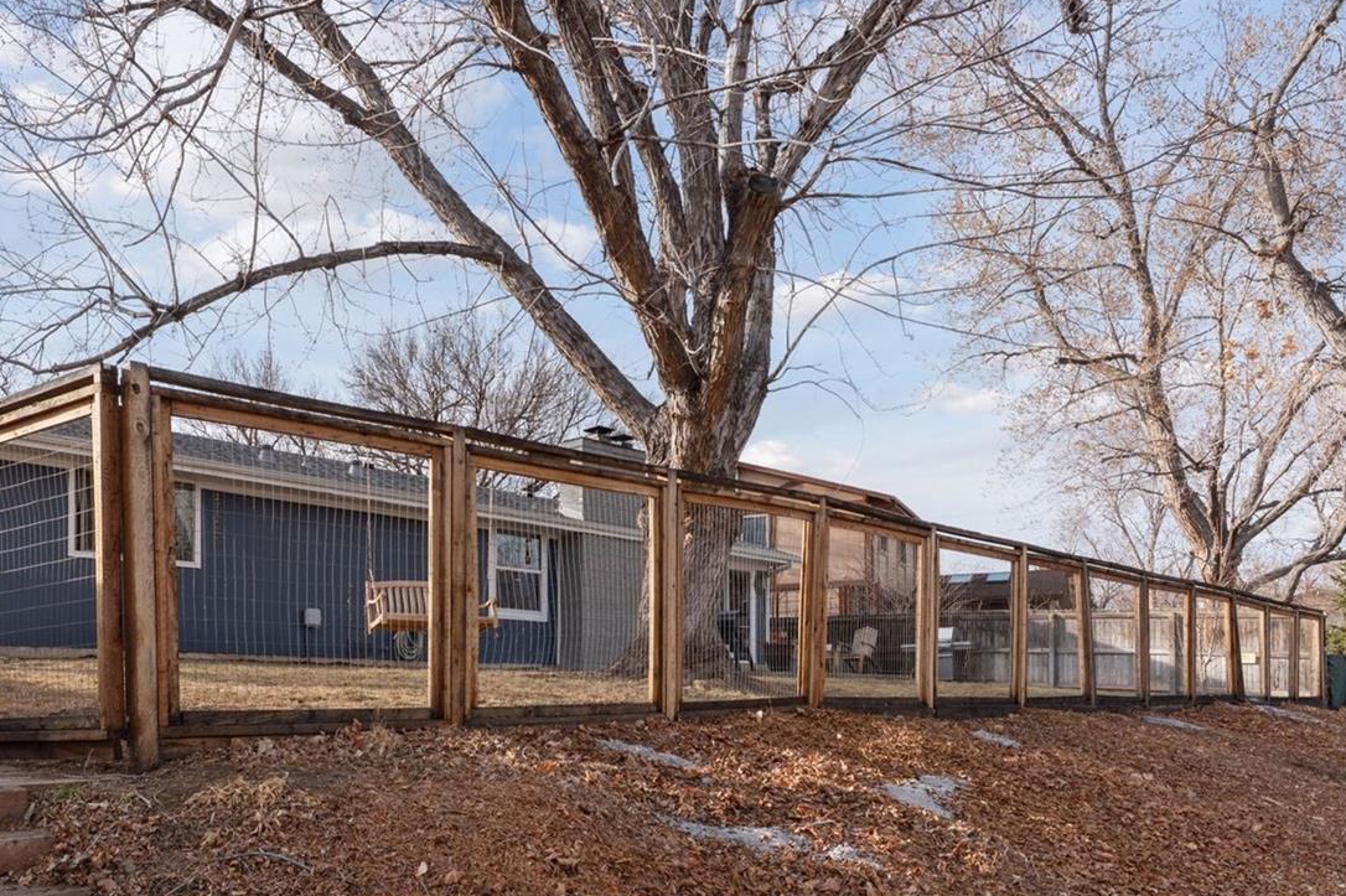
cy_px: 535
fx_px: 1046
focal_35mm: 28
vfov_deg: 46.1
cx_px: 466
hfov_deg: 64.1
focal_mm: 19
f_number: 9
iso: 400
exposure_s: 1/400
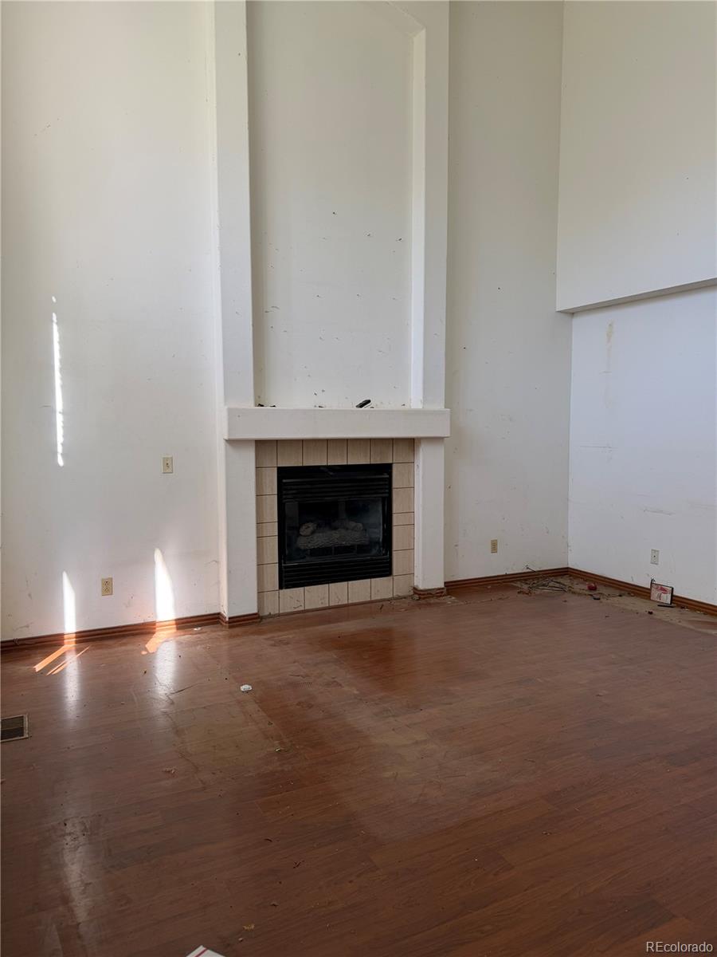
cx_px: 358
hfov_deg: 56.8
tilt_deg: -4.5
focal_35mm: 24
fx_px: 663
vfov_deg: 71.6
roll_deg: -0.4
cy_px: 478
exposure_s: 1/121
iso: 100
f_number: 1.78
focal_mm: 6.76
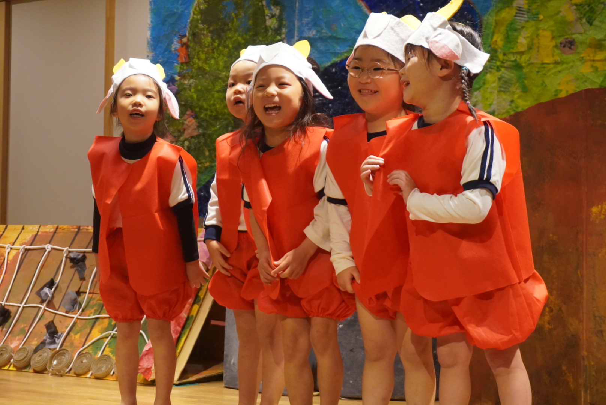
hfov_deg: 27.0
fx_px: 1263
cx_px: 303
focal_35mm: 75
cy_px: 202
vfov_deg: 18.2
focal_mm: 50
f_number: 5.6
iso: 4000
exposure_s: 1/160
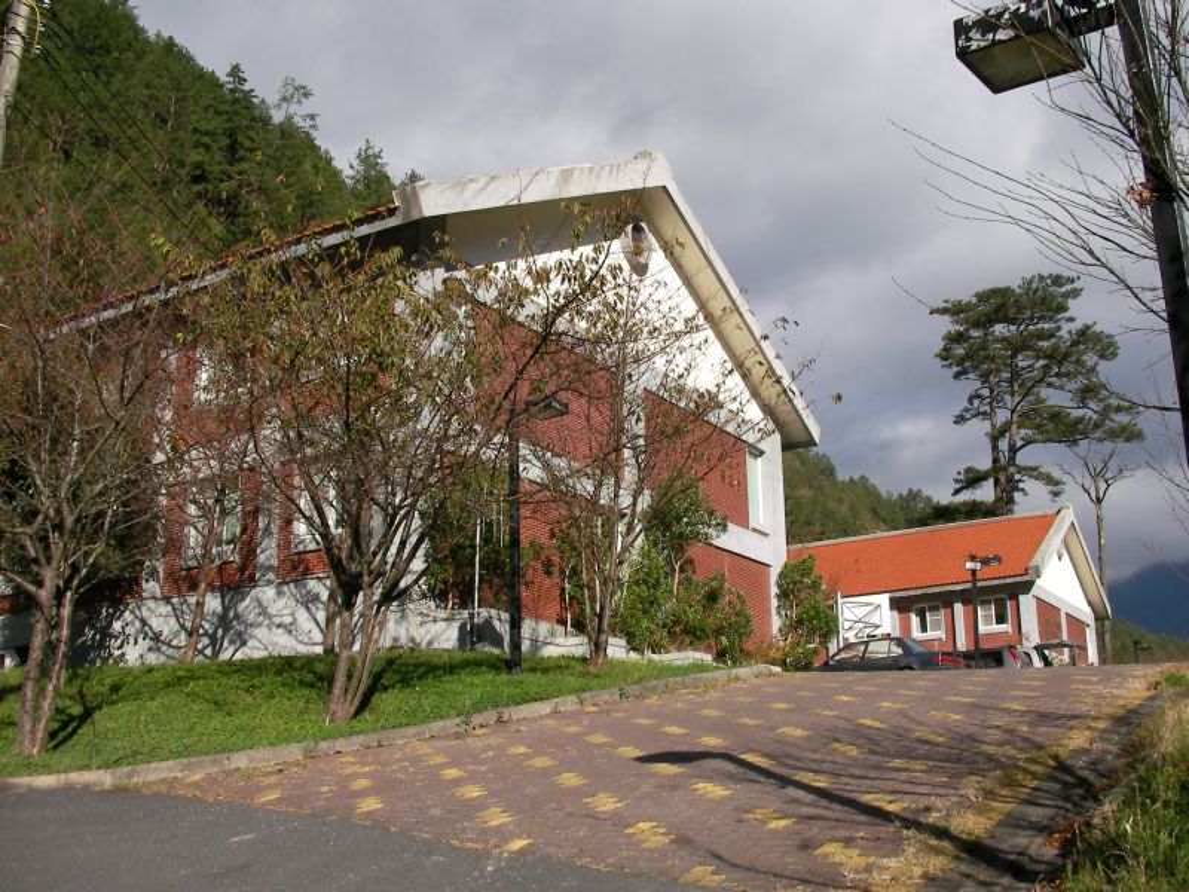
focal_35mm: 41
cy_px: 446
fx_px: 1408
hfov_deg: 45.8
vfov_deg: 35.1
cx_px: 594
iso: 50
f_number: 5.6
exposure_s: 1/353
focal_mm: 6.3
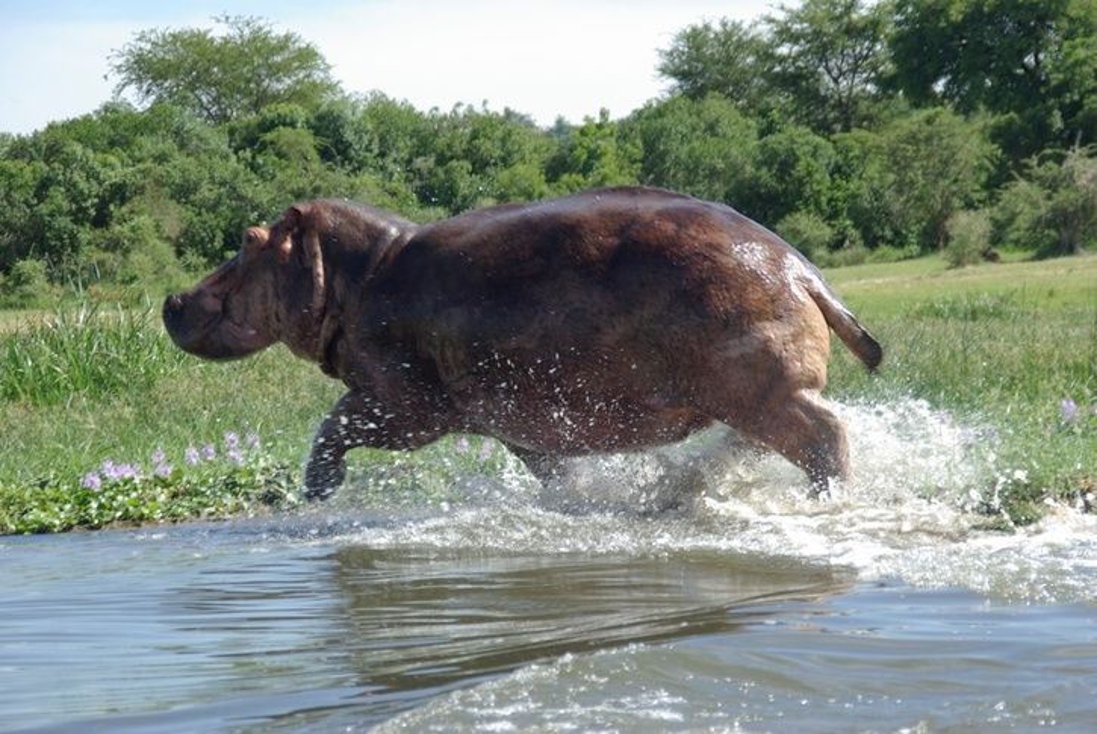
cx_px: 548
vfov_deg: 10.2
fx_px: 4118
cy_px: 367
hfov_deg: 15.2
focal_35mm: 135
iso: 100
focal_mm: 90
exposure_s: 1/180
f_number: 6.7
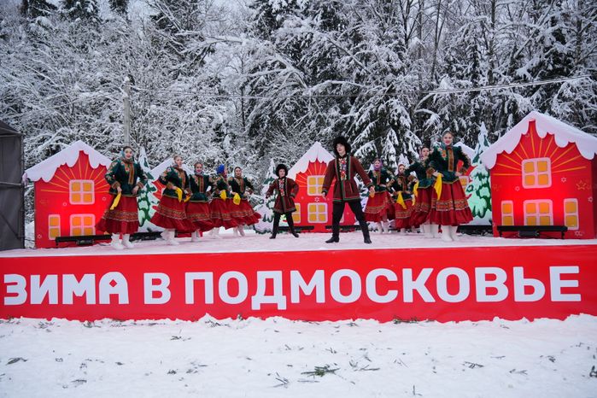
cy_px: 199
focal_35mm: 29
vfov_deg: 45.0
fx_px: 481
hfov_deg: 63.7
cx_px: 298
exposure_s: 1/2000
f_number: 3.5
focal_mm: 29
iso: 640
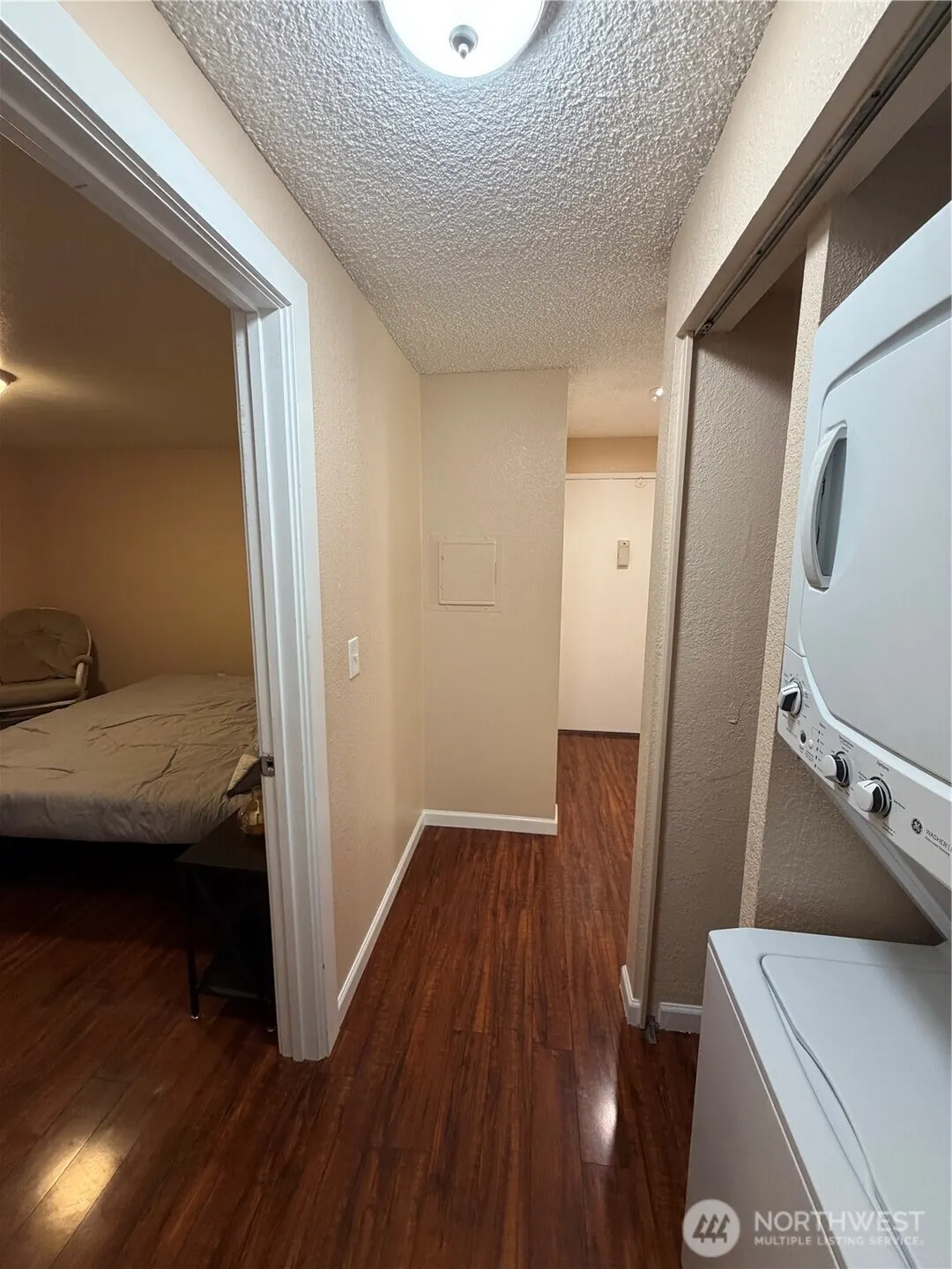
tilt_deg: -7.8
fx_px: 513
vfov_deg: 102.1
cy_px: 634
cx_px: 476
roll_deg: -0.7
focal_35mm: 14
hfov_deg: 85.7
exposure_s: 1/120
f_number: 2.2
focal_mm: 2.22
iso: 320
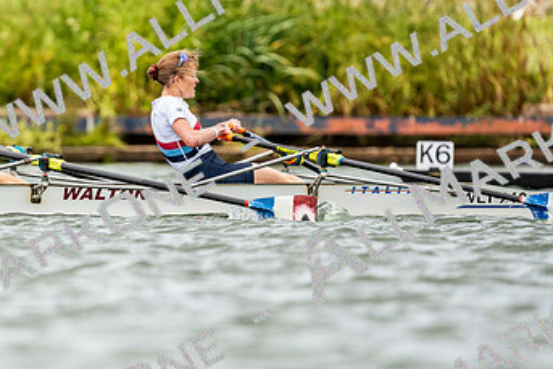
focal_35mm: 1014
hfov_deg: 2.0
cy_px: 154
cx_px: 168
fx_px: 15582
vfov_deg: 1.4
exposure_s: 1/2000
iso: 500
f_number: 6.3
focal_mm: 600
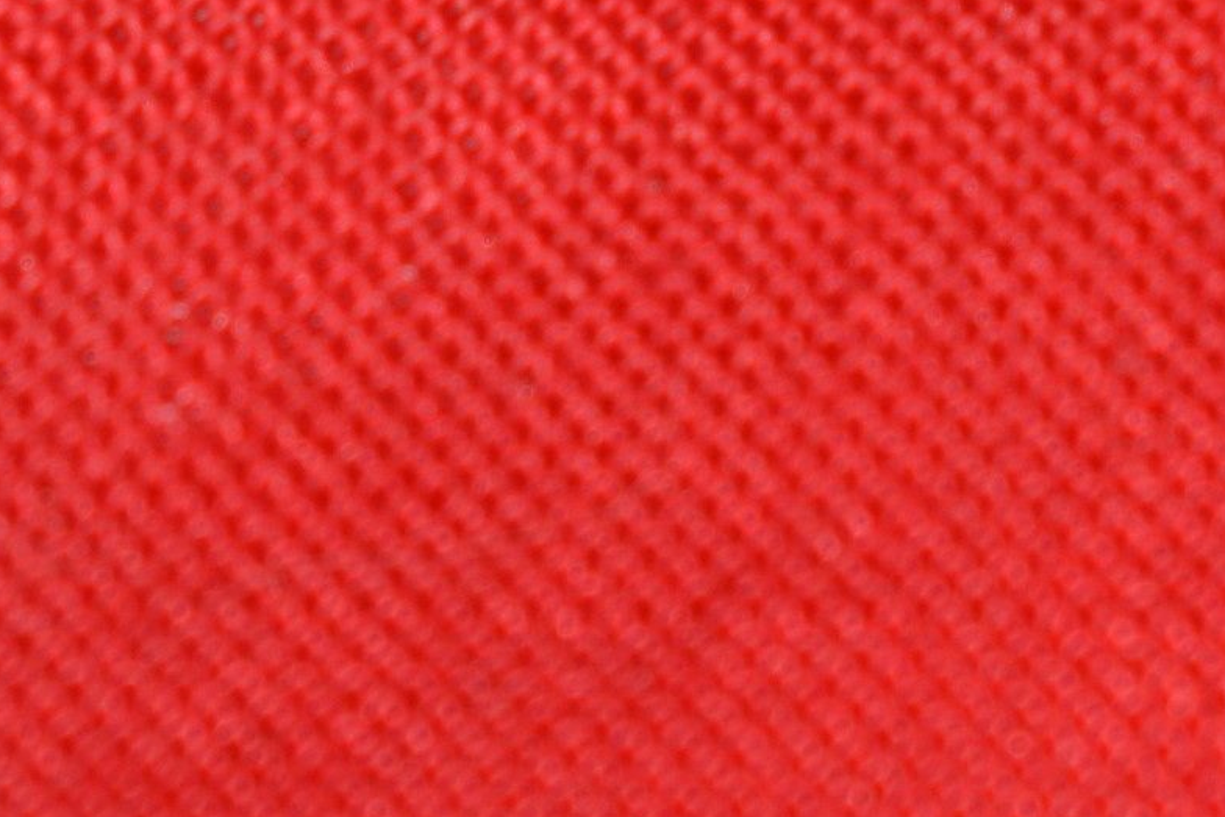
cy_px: -1222
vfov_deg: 2.9
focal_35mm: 473
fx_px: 16092
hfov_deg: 4.3
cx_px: 1680
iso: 160
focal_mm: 55
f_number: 5.6
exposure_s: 1/25
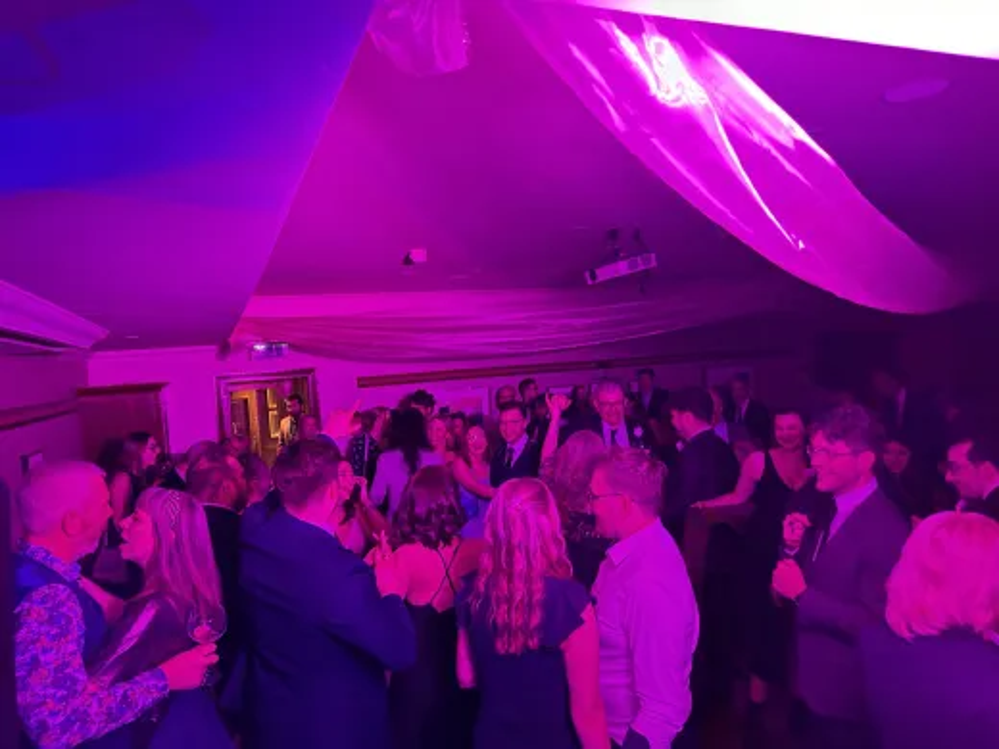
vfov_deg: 56.8
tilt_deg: +0.4
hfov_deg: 71.6
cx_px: 500
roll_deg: +2.8
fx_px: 693
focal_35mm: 24
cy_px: 374
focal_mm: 6.86
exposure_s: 1/49
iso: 800
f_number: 1.78
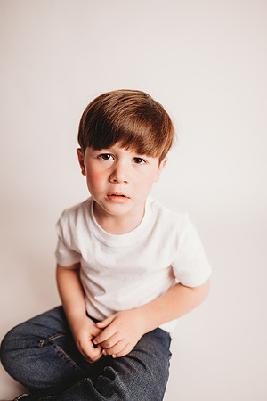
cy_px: 200
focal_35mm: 24
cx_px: 134
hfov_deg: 53.1
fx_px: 267
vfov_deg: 73.7
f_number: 2.2
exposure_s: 1/160
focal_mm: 24
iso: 100
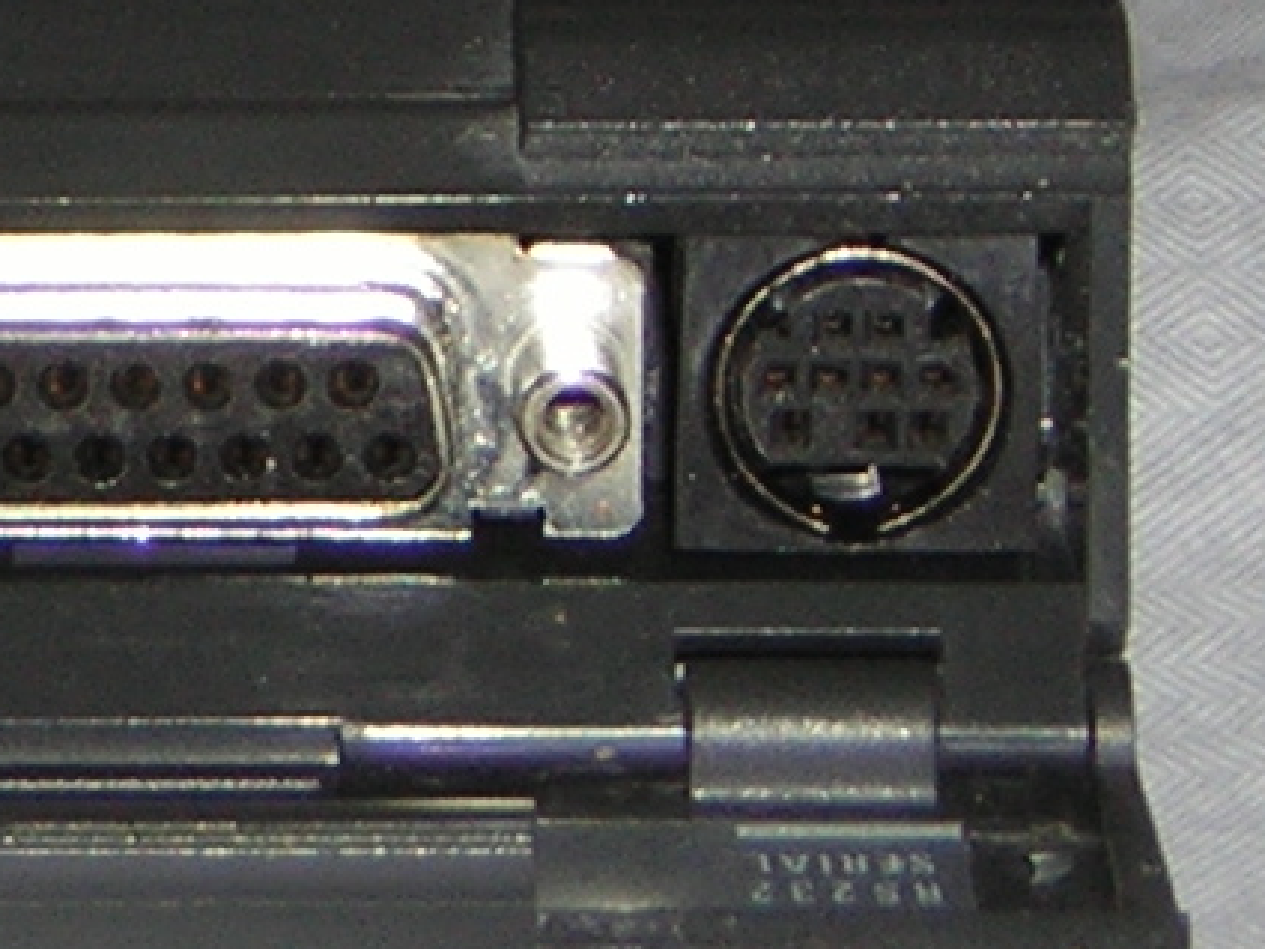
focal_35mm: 264
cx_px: 104
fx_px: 9648
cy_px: -131
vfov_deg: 5.6
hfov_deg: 7.5
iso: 50
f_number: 3.6
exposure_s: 1/60.1
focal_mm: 9.1
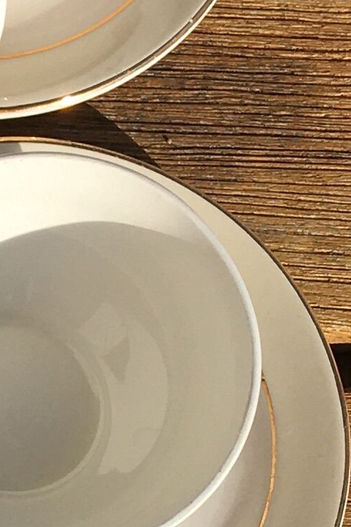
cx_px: -333
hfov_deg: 8.0
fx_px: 2401
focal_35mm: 164
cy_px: 533
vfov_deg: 12.4
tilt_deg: -74.8
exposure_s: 1/2564
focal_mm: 4.15
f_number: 2.2
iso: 25
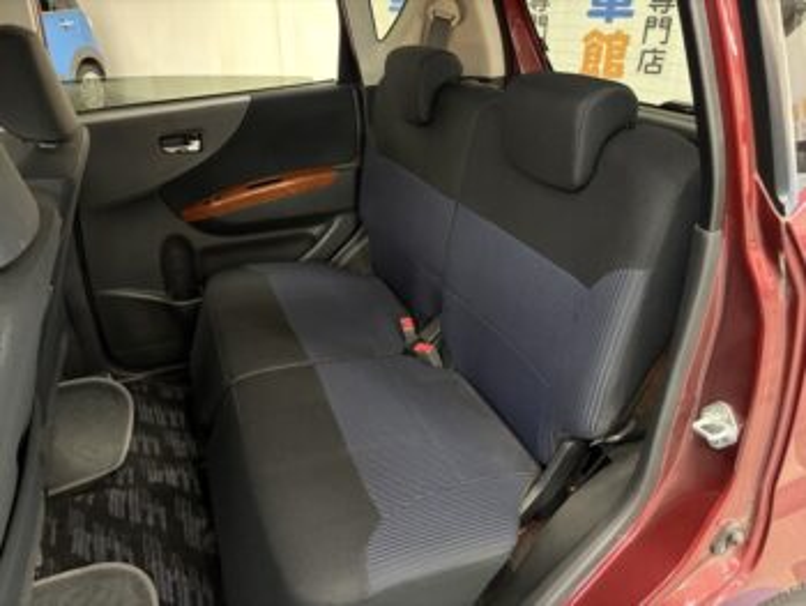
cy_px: 303
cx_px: 403
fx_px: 606
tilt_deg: -25.9
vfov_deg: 53.1
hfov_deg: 67.3
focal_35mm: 26
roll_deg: +0.2
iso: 800
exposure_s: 1/25
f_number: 1.6
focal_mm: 5.96
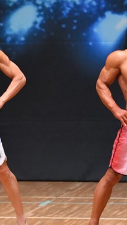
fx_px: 3462
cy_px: 123
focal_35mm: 579
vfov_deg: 3.7
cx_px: 86
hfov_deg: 2.1
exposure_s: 1/400
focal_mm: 180
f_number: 5.6
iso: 8000
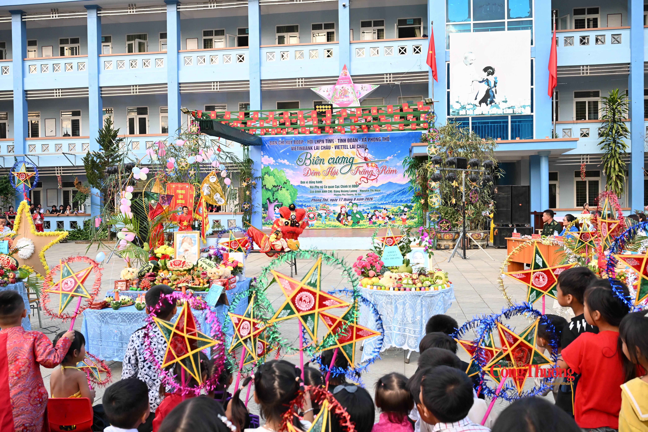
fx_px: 558
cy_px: 216
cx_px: 324
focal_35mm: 31
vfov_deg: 42.3
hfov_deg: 60.3
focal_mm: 31
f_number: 6.3
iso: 1250
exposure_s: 1/160
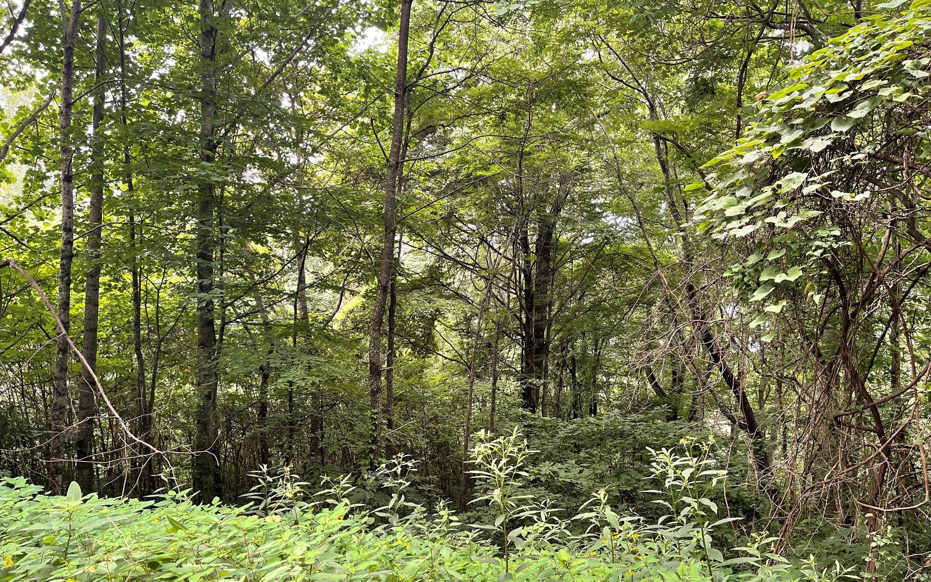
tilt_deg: -7.2
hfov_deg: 68.4
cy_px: 348
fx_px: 685
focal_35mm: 27
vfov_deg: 45.8
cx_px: 459
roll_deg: -1.2
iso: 125
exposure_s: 1/121
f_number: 1.6
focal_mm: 5.1
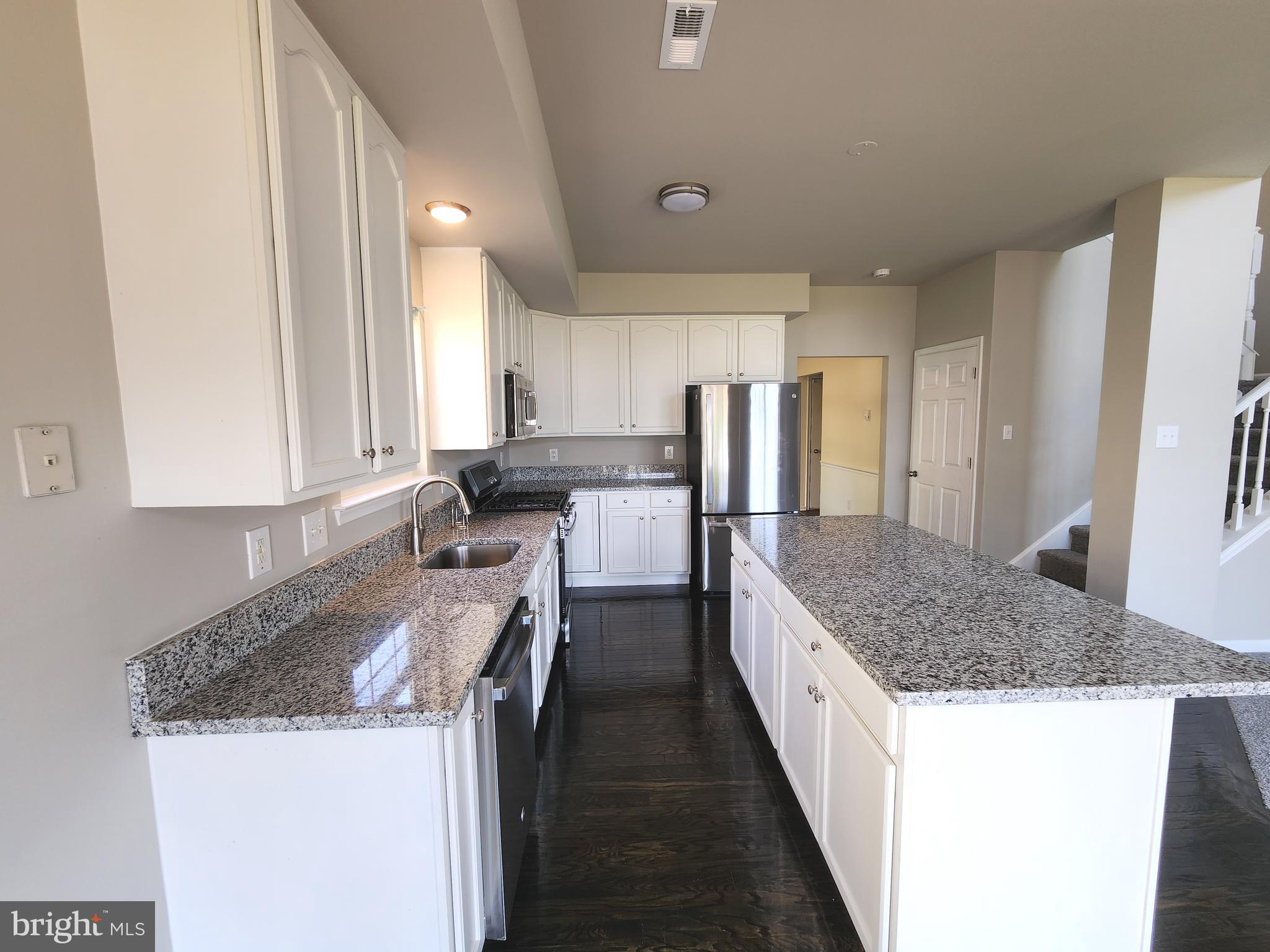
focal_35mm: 13
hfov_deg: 106.2
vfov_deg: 89.9
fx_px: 477
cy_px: 476
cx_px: 635
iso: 64
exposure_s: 1/60
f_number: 2.2
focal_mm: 2.2
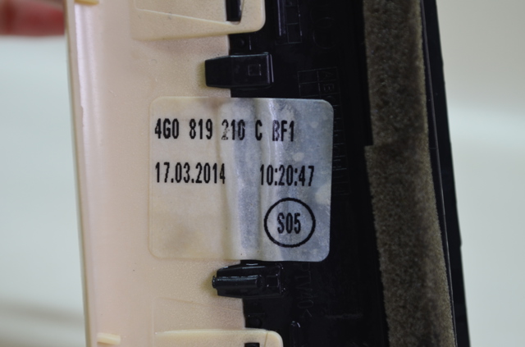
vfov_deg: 18.8
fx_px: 1047
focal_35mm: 72
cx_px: 262
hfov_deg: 28.1
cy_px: 174
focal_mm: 48
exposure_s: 1/15
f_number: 8
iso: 400
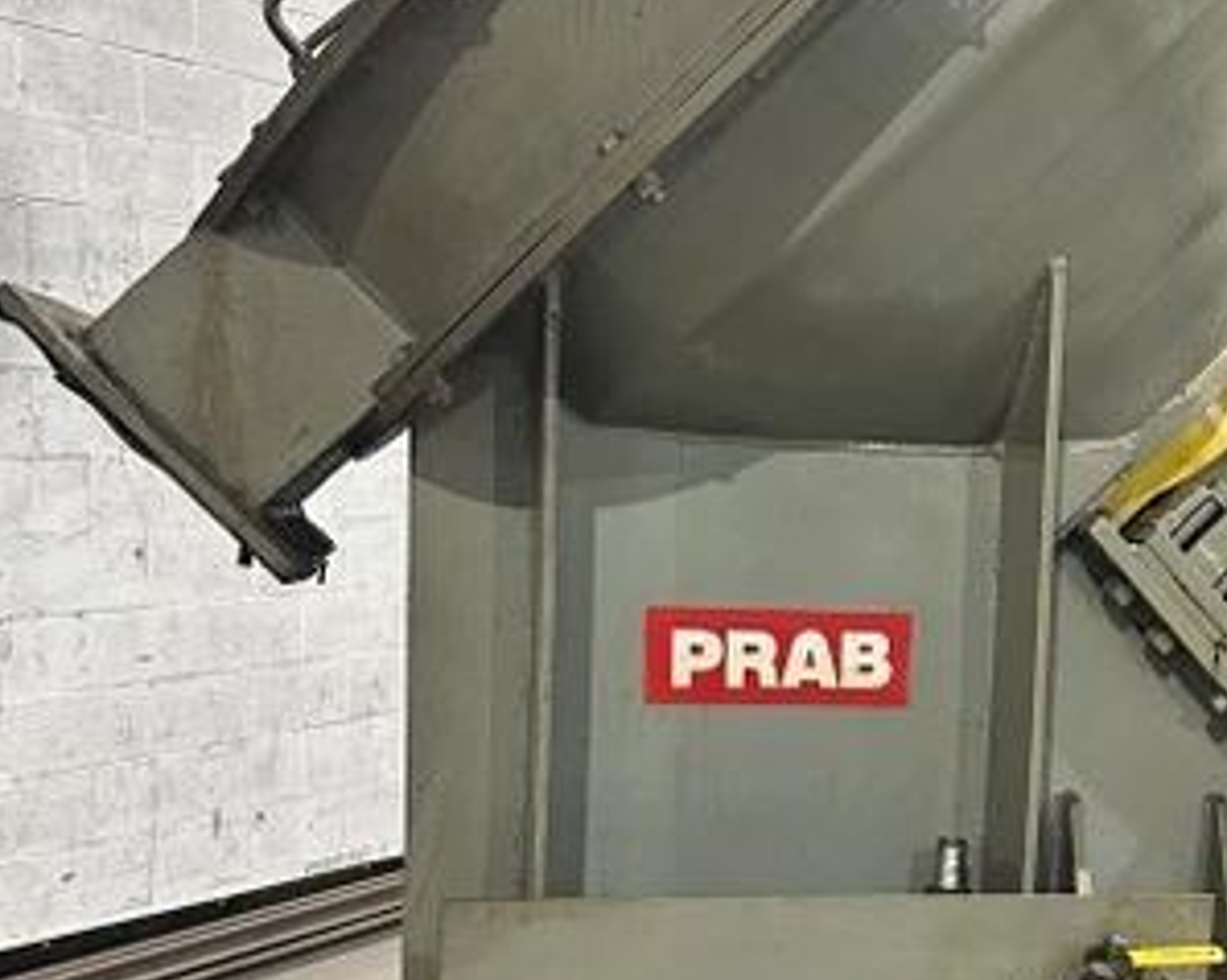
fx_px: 2141
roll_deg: -2.9
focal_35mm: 59
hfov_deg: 31.3
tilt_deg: -7.5
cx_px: 945
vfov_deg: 25.5
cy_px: 733
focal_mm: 6.86
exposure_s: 1/60
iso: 400
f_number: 1.78
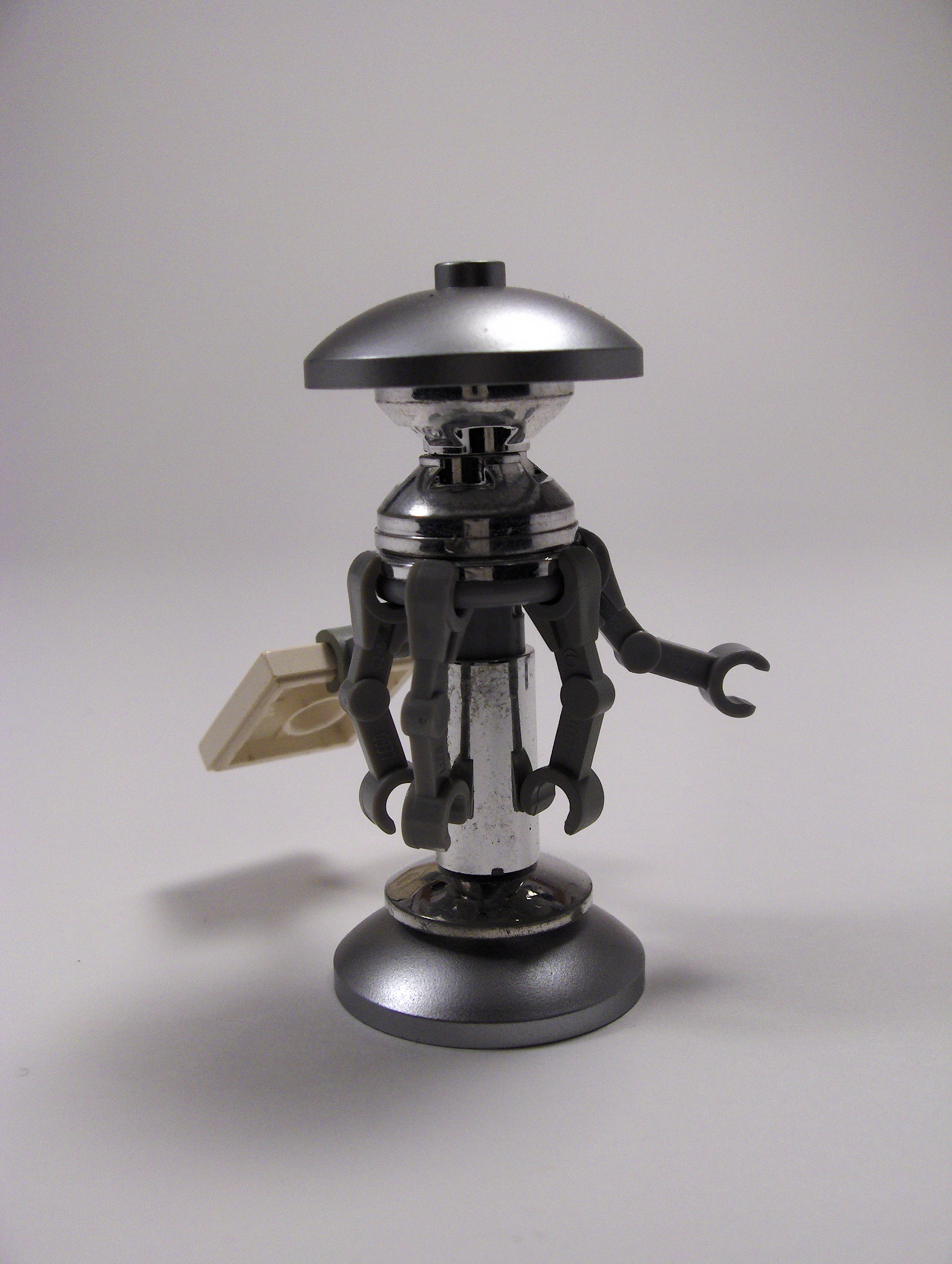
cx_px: 476
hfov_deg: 36.9
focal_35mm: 39
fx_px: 1427
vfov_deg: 47.8
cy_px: 632
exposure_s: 1/146
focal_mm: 8
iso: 100
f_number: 4.8
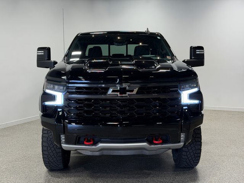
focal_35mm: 48
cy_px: 92
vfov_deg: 30.3
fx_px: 338
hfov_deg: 39.7
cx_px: 122
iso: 64
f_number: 1.78
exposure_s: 1/186
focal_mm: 6.76
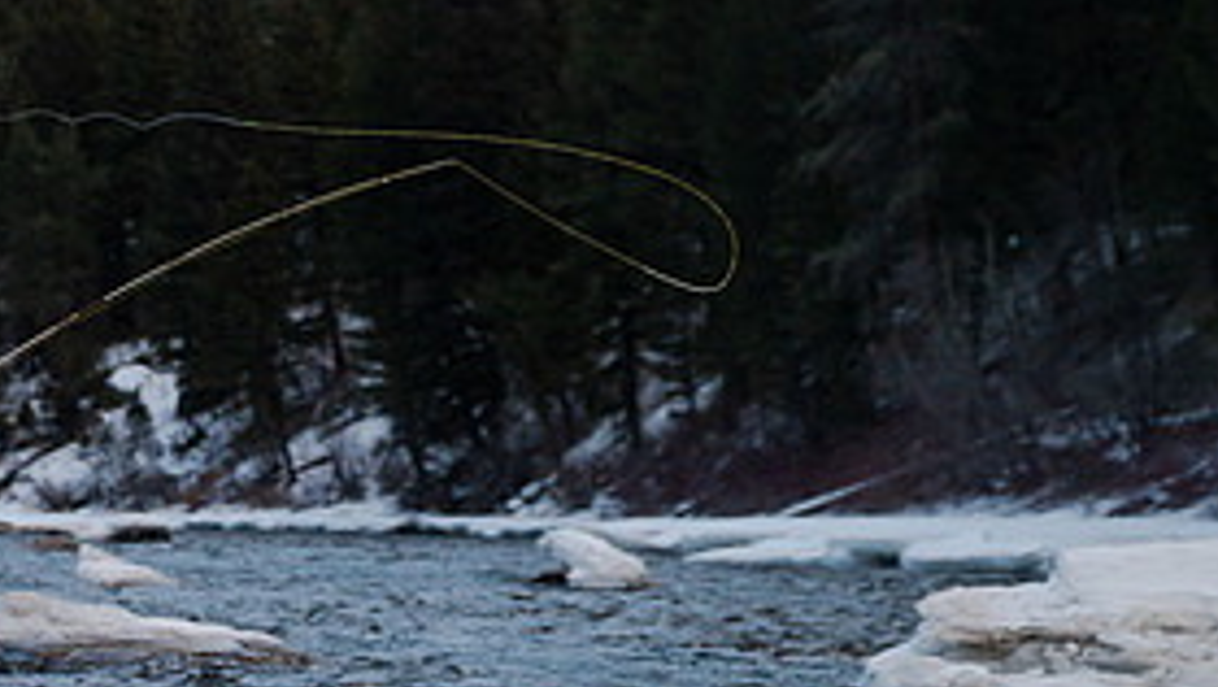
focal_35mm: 149
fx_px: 4816
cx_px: 113
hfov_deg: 14.3
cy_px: 28
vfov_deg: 8.1
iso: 1000
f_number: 3.2
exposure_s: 1/1000
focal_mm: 67
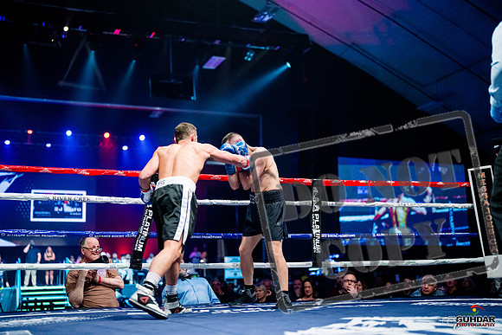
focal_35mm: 50
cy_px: 168
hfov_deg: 39.6
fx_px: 697
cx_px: 251
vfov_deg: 27.0
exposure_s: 1/1600
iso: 6400
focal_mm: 50
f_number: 1.4
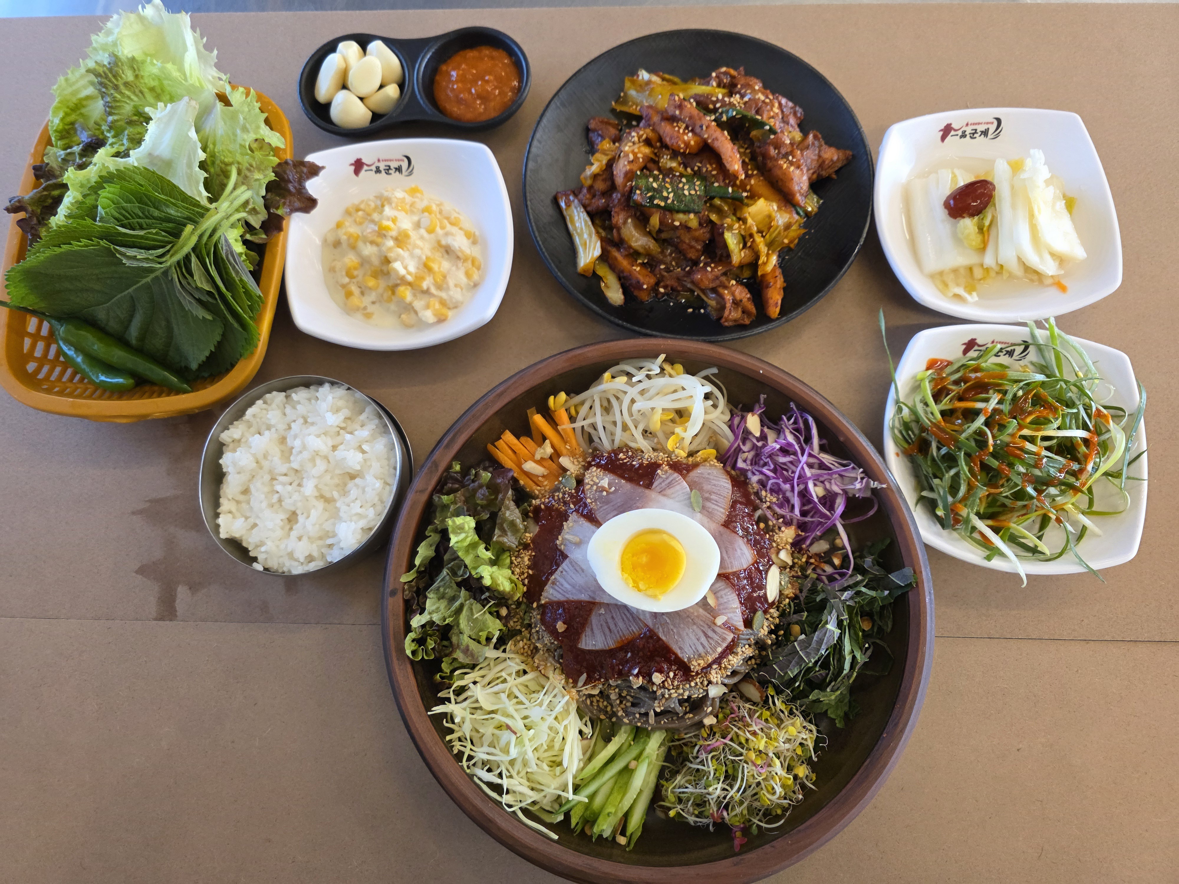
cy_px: 442
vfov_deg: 58.9
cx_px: 590
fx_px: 783
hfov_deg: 73.9
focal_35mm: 23
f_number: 1.7
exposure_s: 1/120
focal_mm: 6.3
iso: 400
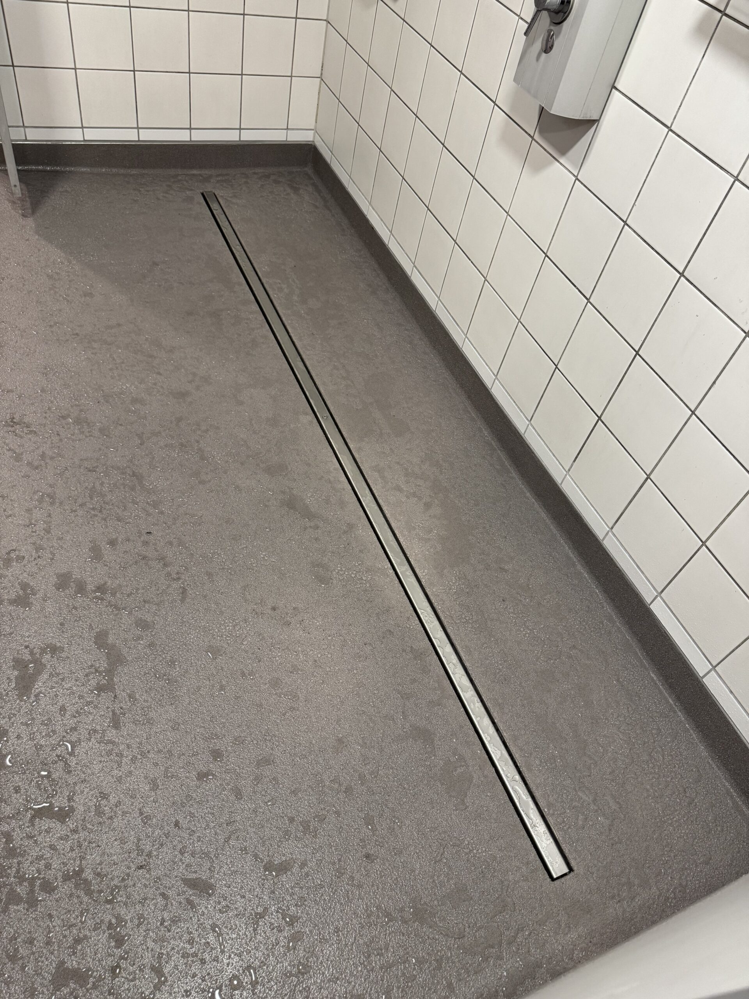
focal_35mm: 24
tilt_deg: -47.8
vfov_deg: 71.6
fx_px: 692
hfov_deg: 56.8
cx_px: 374
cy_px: 500
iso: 250
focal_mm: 6.76
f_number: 1.78
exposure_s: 1/50
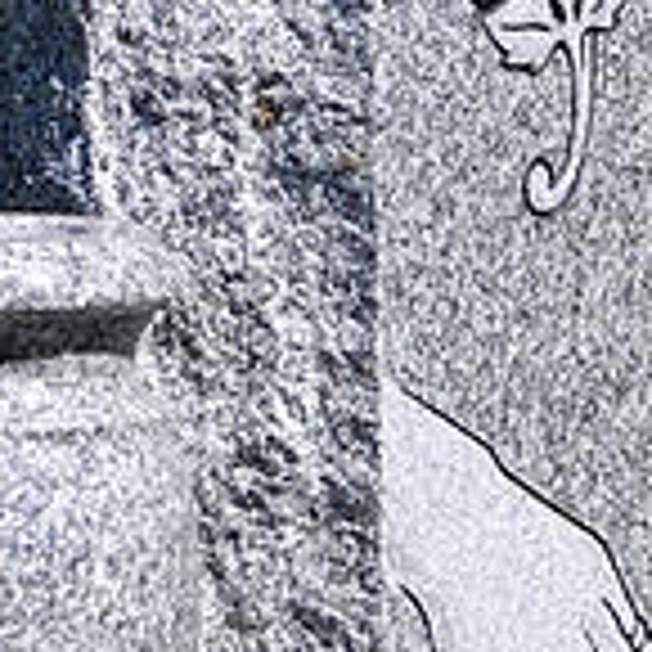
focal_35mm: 307
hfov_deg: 5.6
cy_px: 371
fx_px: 6540
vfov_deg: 5.7
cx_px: 1286
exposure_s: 1/640
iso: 200
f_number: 8
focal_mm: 35
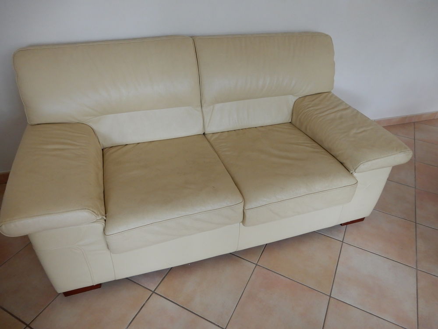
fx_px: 304
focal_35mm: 24
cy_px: 164
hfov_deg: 71.6
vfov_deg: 56.8
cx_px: 219
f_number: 3.4
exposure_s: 1/30
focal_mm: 4.3
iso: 320
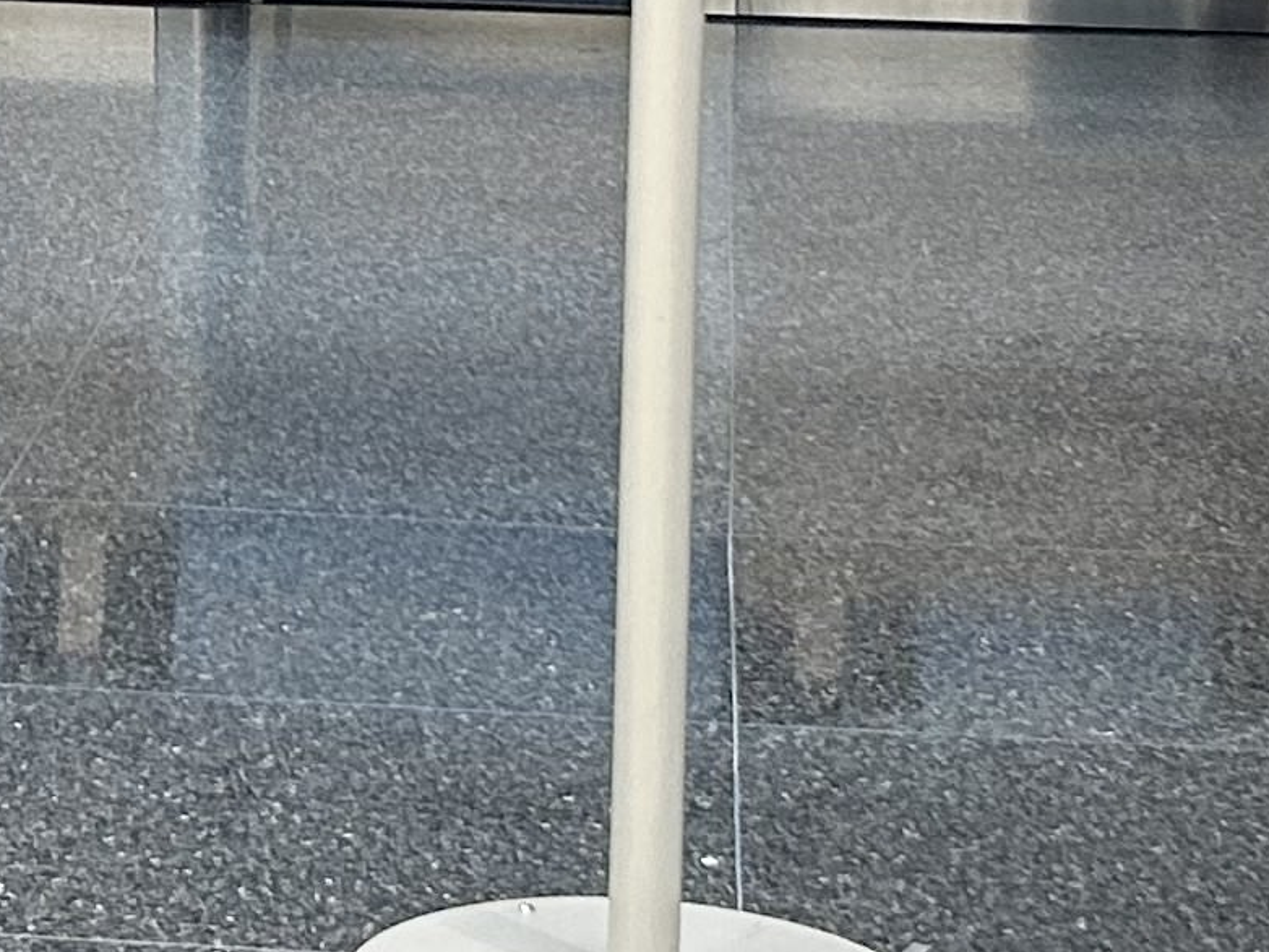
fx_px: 4914
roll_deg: -1.0
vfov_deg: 10.8
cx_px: 6
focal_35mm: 134
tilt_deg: -5.2
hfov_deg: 14.5
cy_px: -371
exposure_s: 1/60
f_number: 1.5
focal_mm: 5.7
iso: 160
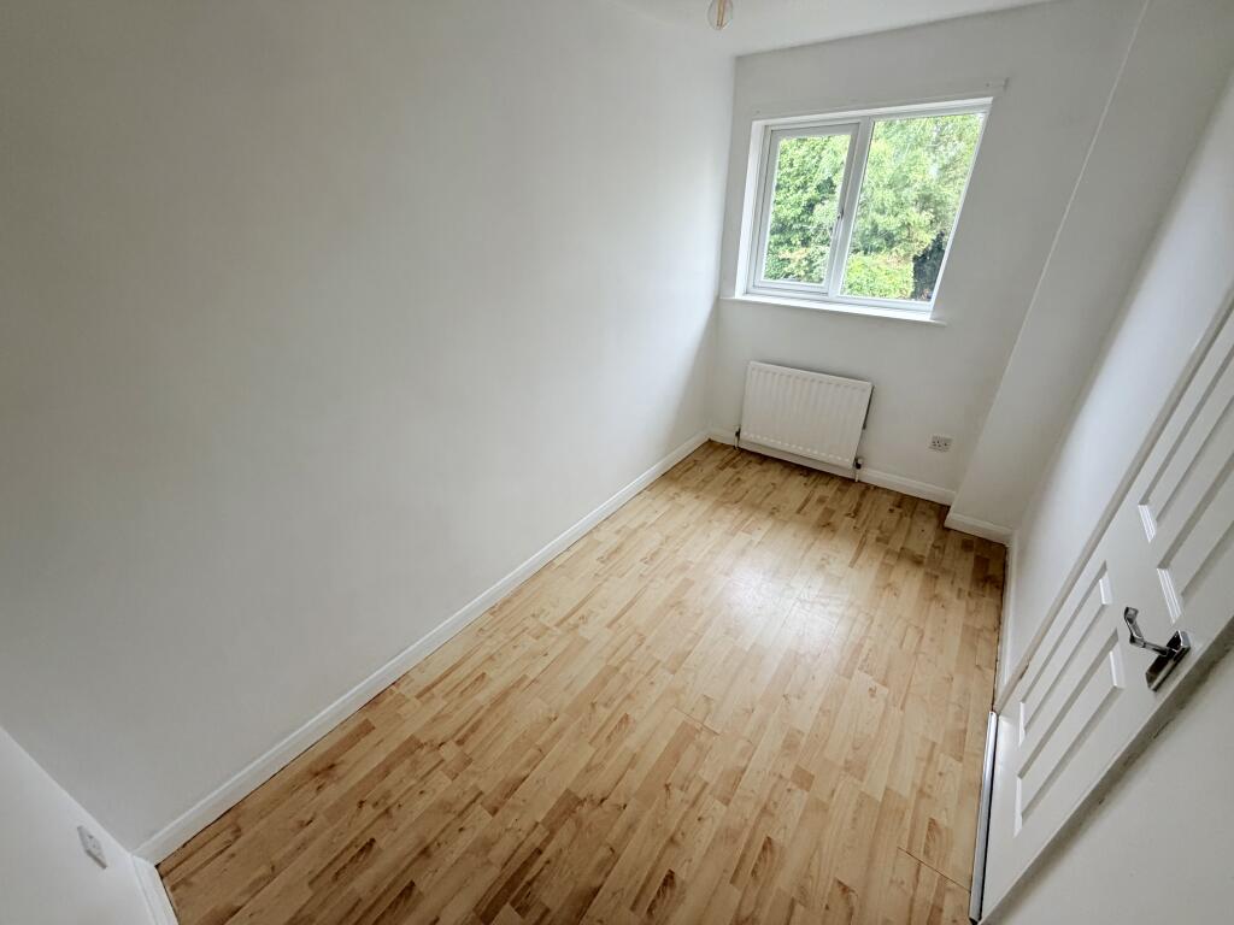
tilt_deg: -28.4
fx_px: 499
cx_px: 617
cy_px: 462
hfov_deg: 102.1
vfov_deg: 85.7
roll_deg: +1.7
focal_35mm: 14
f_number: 2.2
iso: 320
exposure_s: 1/121
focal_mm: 2.22
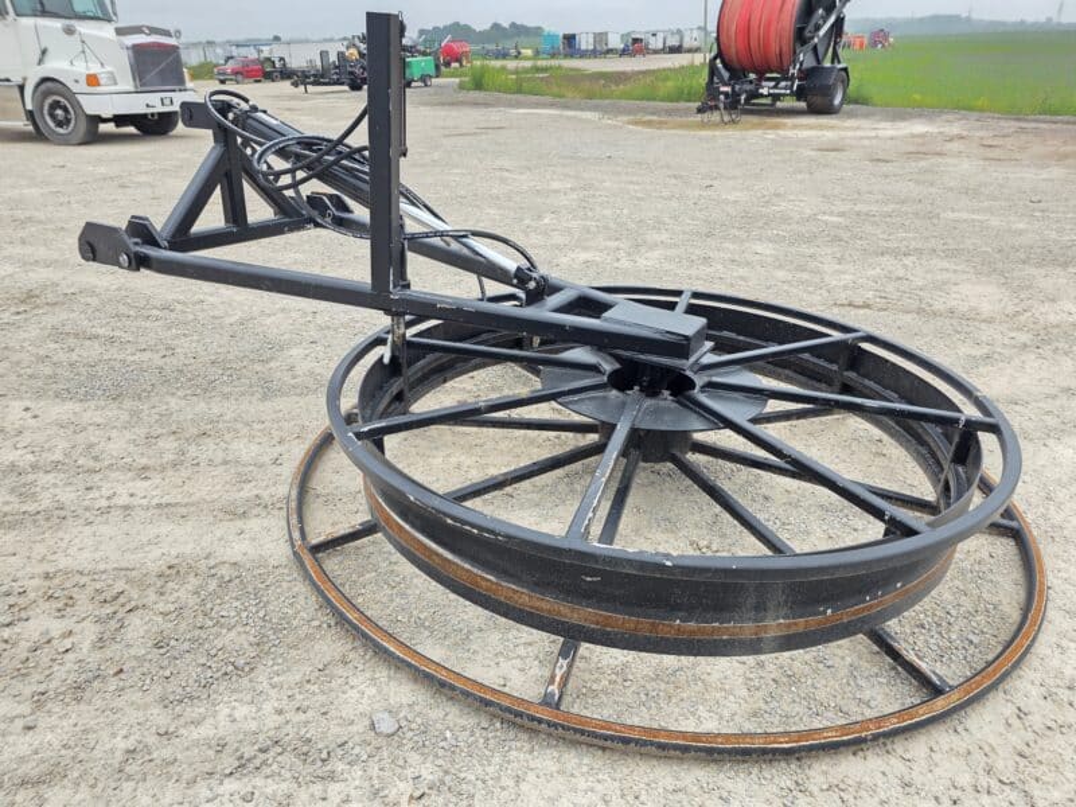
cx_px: 538
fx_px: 715
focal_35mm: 23
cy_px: 404
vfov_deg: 58.9
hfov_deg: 73.9
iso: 32
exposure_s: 1/180
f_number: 1.7
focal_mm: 6.3
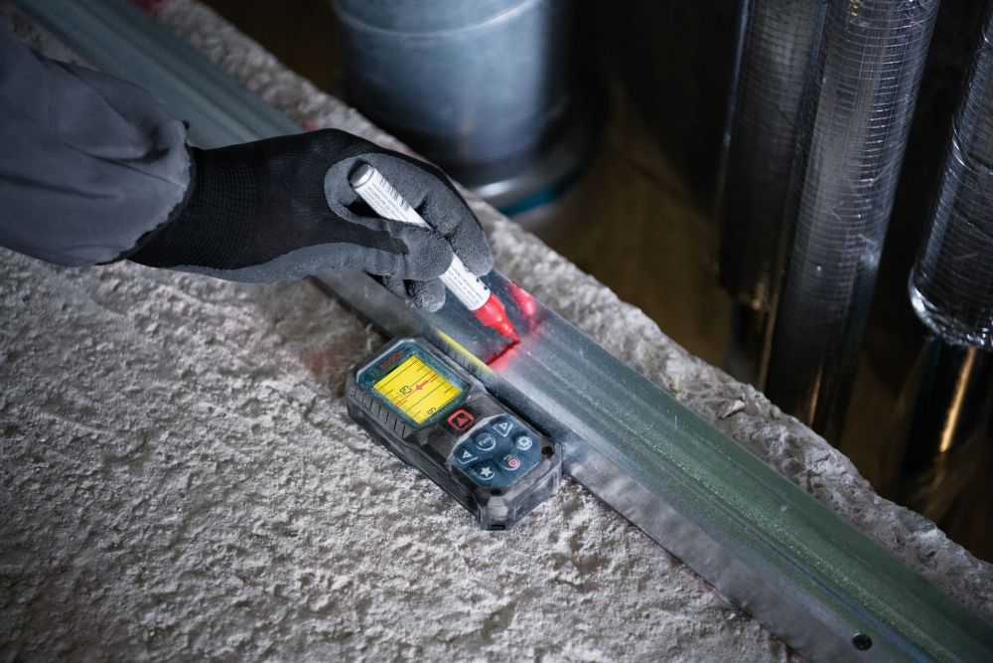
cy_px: 332
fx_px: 1931
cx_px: 496
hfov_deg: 28.8
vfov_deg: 19.5
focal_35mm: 70
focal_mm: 70
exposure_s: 1/80
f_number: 2.8
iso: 2500
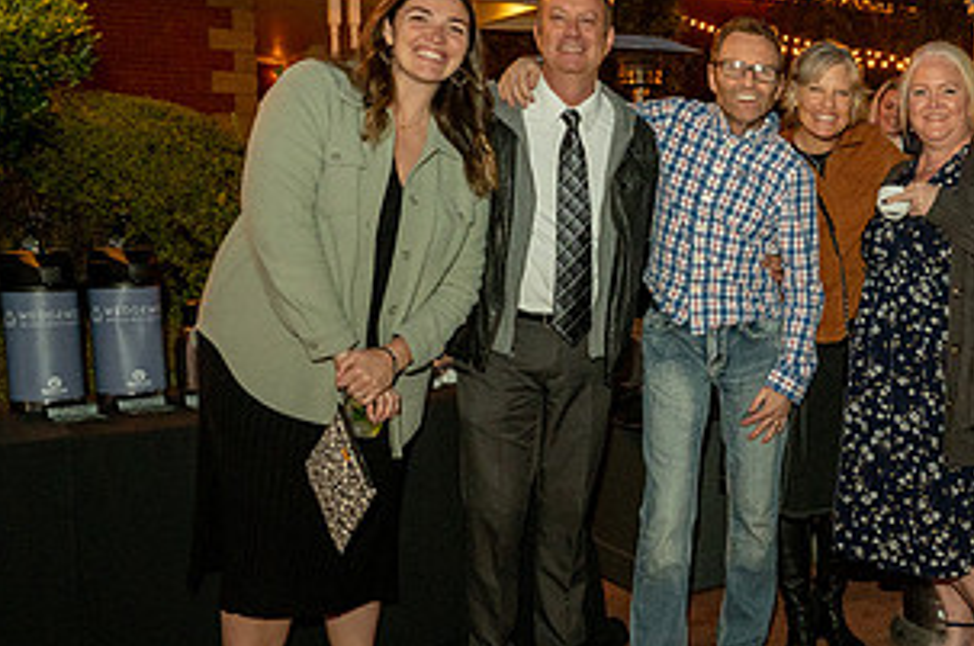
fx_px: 1243
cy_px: 321
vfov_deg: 29.1
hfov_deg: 39.1
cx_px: 913
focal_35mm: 46
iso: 3200
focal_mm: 24
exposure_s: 1/60
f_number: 5
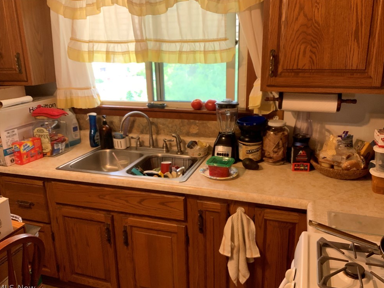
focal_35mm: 30
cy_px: 146
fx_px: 333
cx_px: 194
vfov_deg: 46.8
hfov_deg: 60.0
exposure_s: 1/60
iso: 200
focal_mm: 3
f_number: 1.8
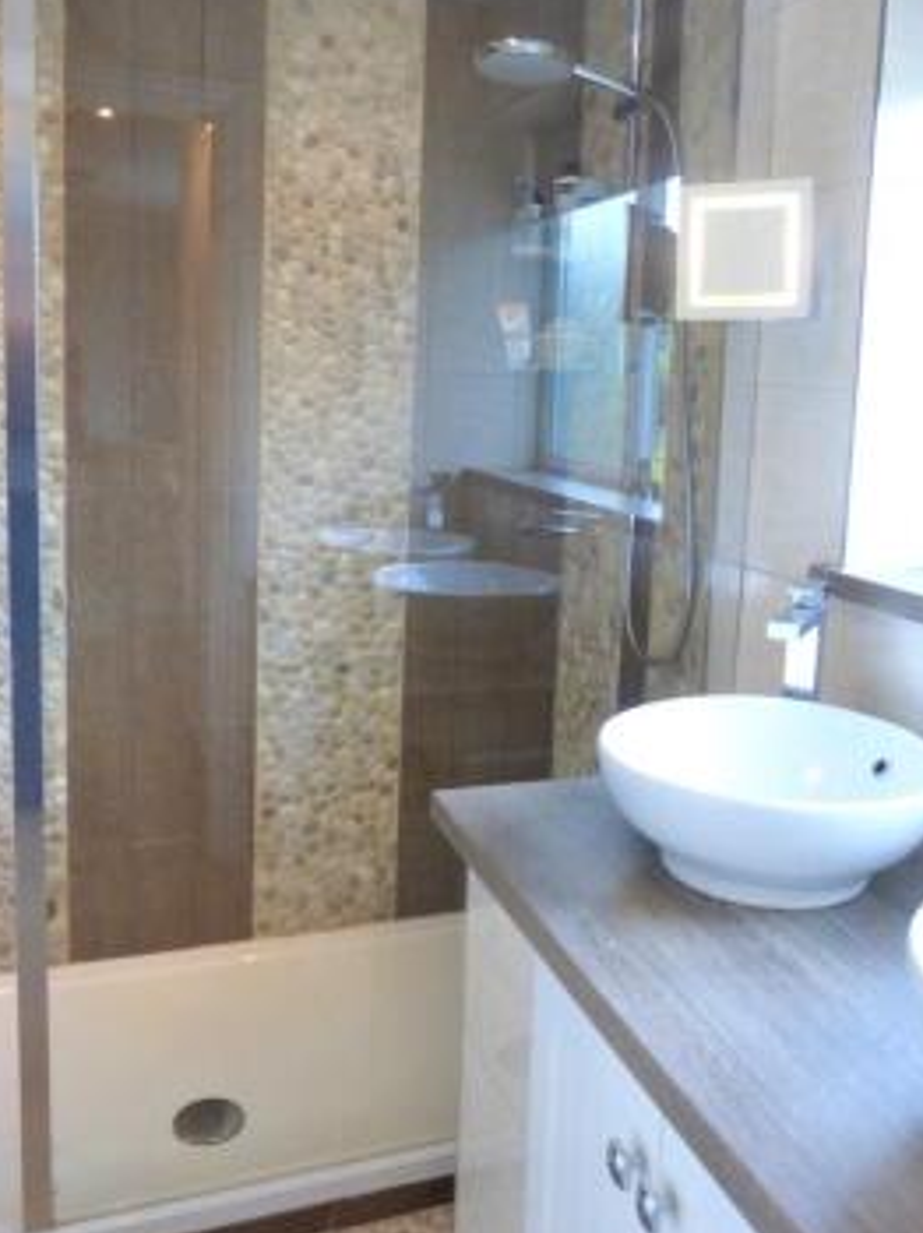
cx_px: 553
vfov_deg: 59.7
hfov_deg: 46.5
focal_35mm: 30
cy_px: 523
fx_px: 1068
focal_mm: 4.3
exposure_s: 1/30
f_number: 4.5
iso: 400
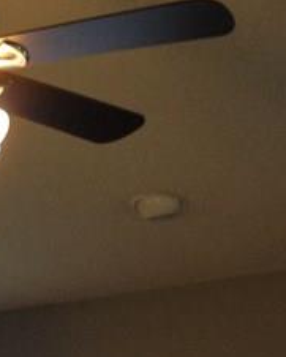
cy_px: 529
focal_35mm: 146
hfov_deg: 10.0
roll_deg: +0.6
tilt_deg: +1.1
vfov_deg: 12.6
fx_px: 1544
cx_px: -245
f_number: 2.4
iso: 160
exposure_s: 1/20
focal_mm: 4.12
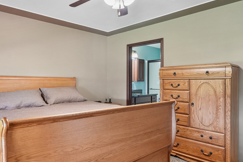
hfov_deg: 70.1
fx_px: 169
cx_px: 88
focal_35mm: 25
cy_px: 78
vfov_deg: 51.3
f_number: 8
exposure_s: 1/5
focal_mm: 16
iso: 800
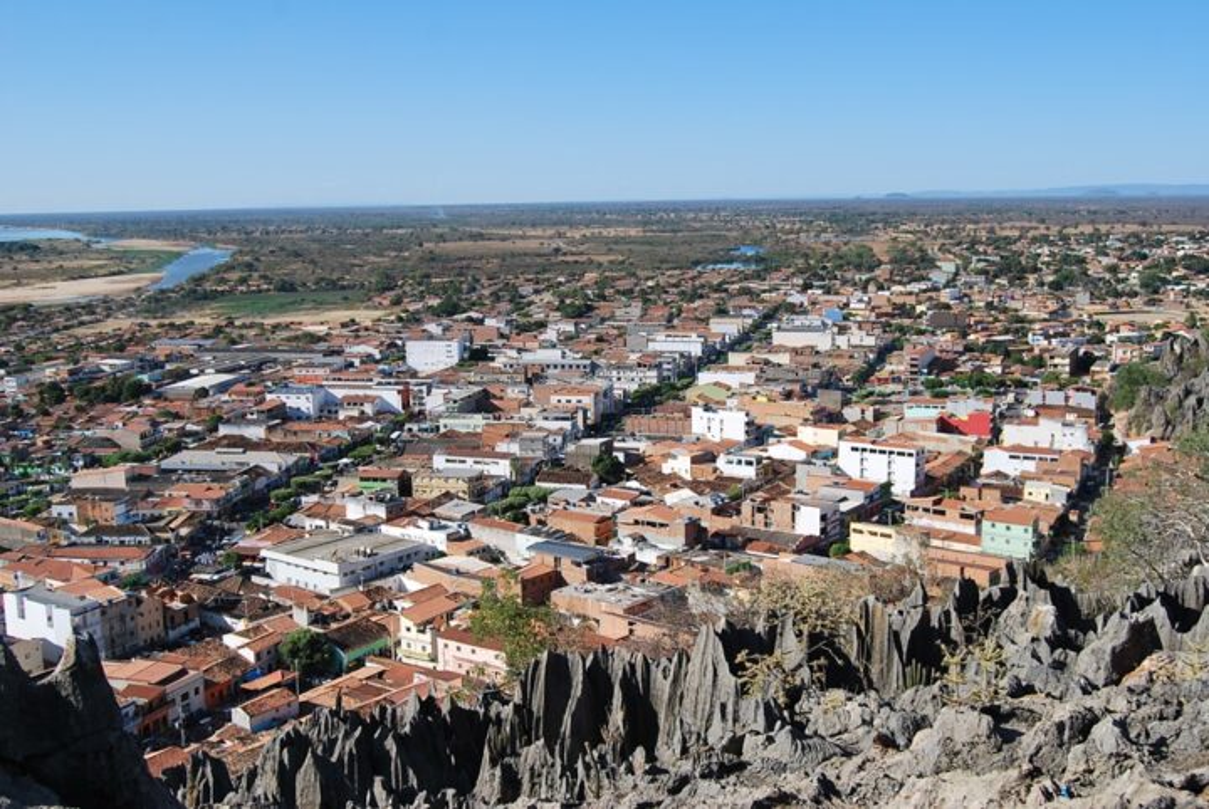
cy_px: 404
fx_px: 1412
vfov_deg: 32.0
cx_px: 604
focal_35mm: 42
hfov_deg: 46.3
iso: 100
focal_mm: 28
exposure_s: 1/320
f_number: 9
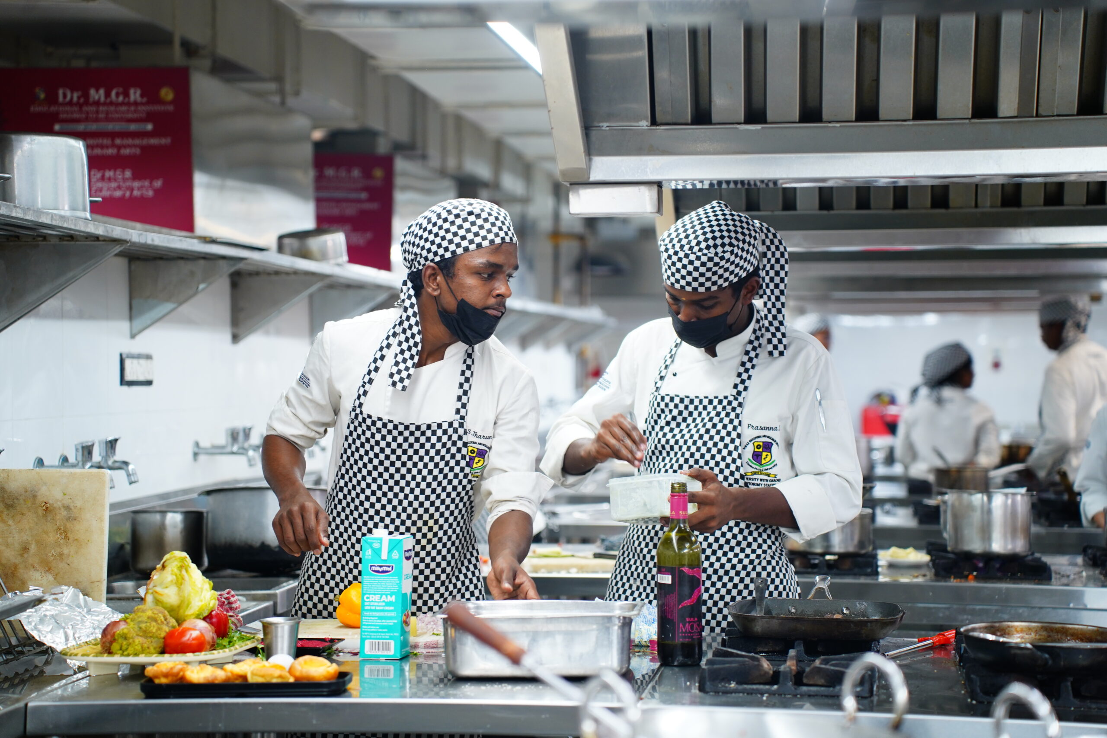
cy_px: 369
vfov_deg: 18.2
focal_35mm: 75
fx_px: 2306
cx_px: 554
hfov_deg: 27.0
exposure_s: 1/125
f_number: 2.8
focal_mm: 75
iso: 640
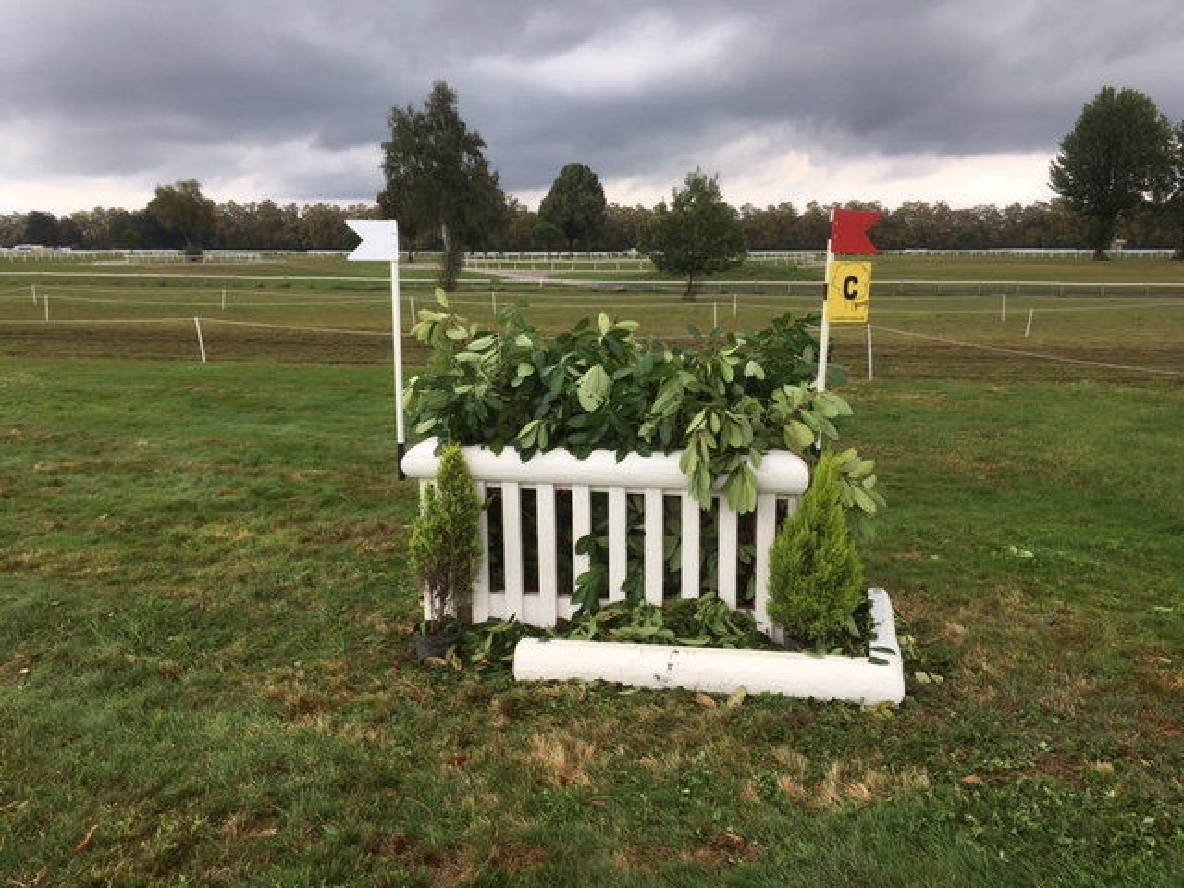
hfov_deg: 61.7
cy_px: 444
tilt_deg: -11.5
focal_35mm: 29
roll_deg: -0.5
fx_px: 992
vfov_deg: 48.2
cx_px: 592
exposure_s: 1/363
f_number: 2.2
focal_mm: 4.15
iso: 25
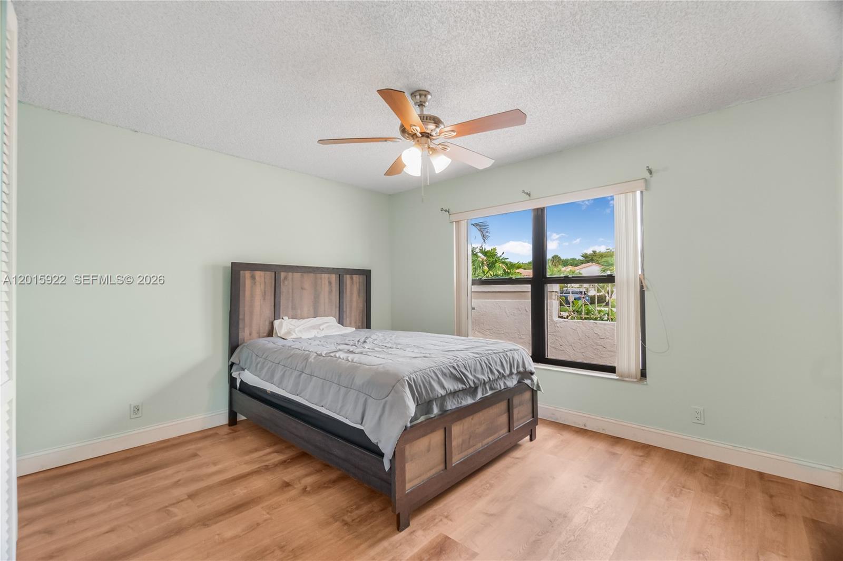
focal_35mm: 15
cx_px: 422
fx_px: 351
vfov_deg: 77.3
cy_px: 280
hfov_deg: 100.4
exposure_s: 1/40
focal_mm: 10
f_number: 7.1
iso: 800
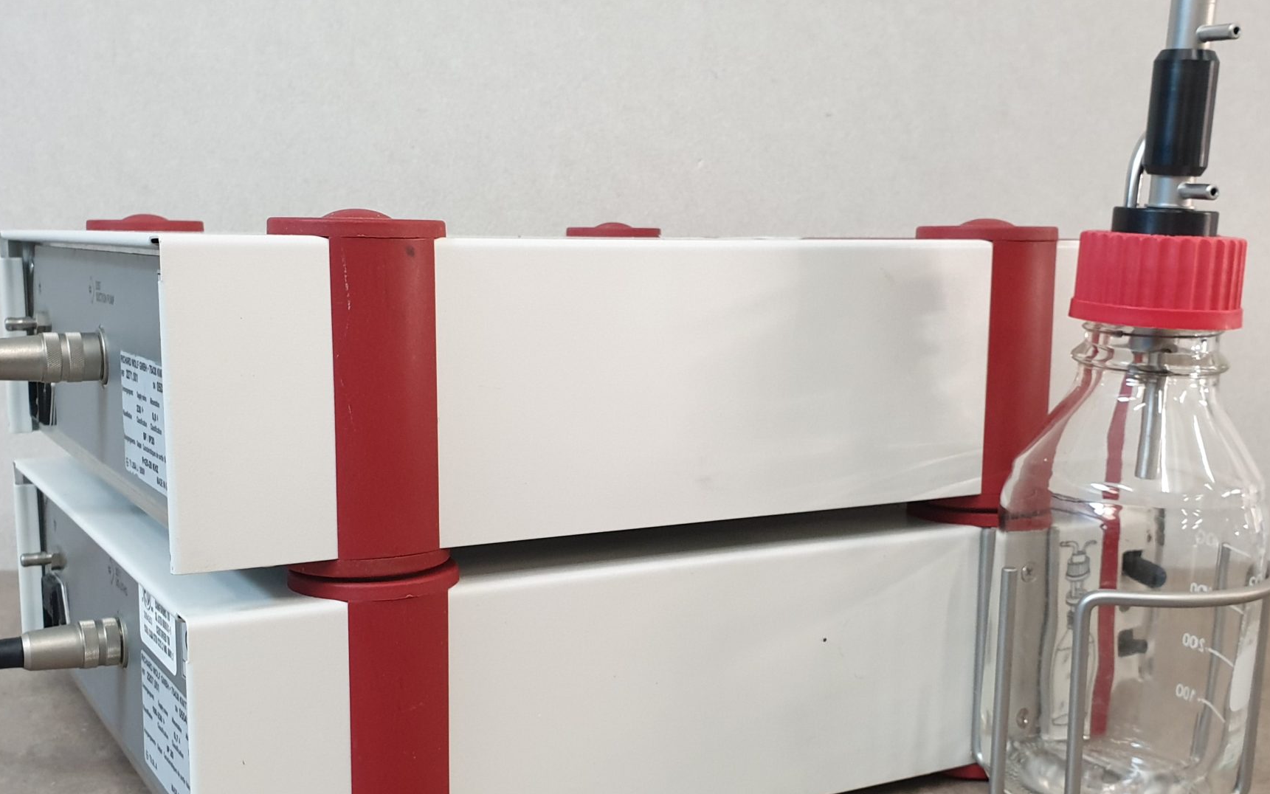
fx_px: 1419
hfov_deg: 48.2
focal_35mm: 41
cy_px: 481
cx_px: 618
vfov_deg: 31.2
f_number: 2.4
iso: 320
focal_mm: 4.3
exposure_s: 1/33
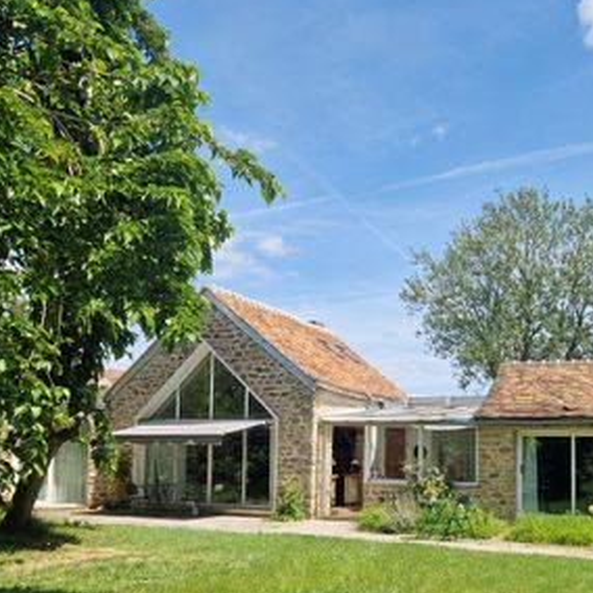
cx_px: 407
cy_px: 411
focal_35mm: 43
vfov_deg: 38.6
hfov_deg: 38.6
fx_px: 833
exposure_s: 1/1352
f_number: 1.8
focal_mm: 5.4
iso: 50
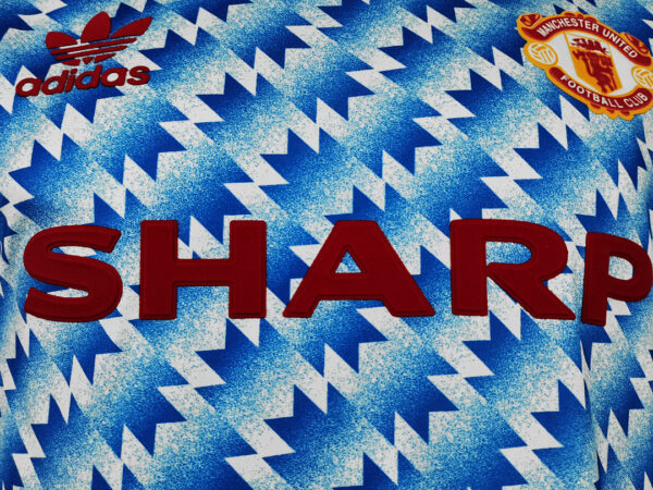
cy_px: 245
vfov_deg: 45.4
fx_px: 585
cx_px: 326
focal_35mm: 31
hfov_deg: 58.4
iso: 80
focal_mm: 5.58
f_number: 1.8
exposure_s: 1/100
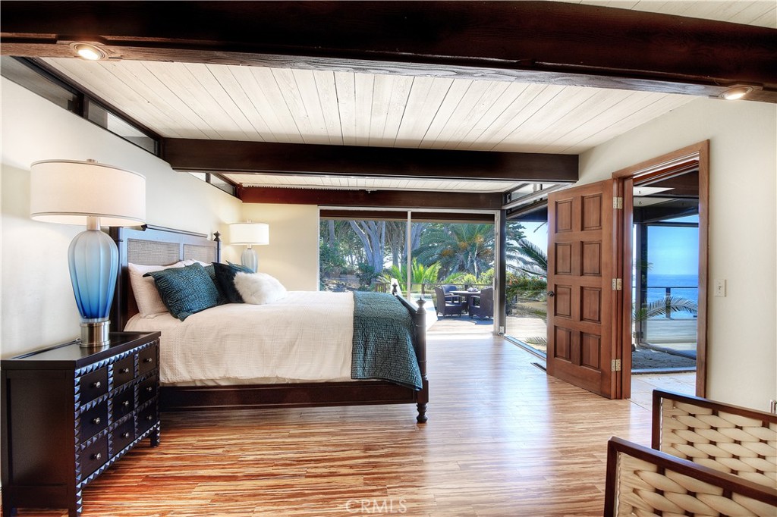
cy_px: 258
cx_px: 388
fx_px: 324
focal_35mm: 15
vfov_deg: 77.3
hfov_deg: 100.4
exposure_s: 1/8
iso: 100
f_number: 8
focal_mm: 10
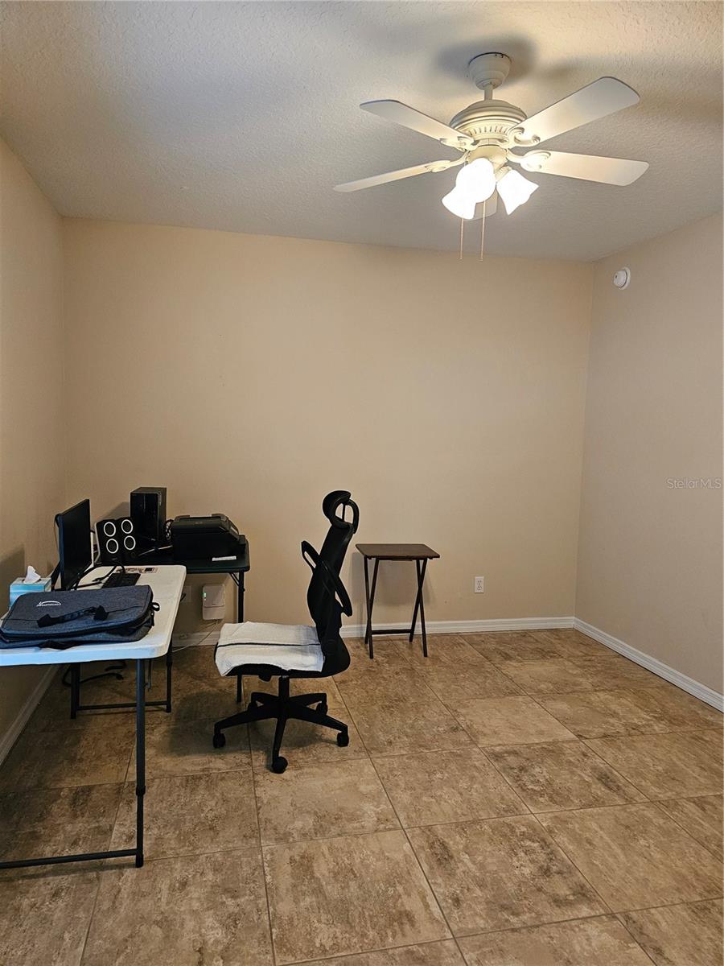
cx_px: 362
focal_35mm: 23
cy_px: 483
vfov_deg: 73.9
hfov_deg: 58.9
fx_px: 641
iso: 800
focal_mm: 6.3
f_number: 1.7
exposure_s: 1/120
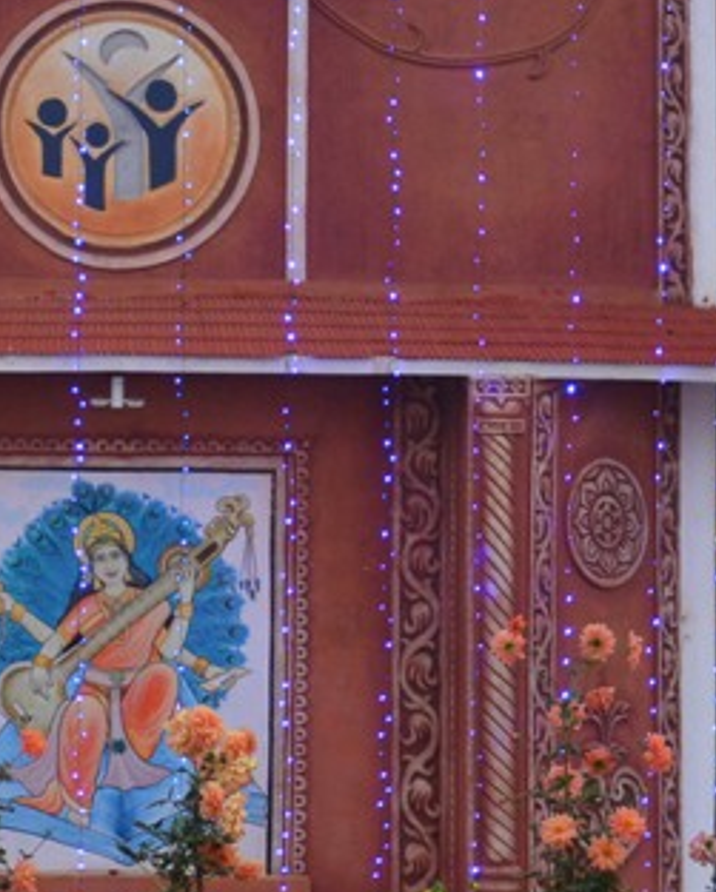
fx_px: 4126
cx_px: 84
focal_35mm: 156
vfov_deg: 12.3
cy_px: 191
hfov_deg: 9.9
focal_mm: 34
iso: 1000
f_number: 4.2
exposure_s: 1/60
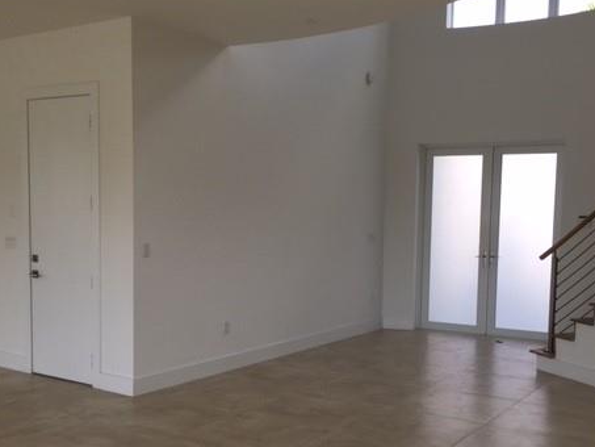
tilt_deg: -4.3
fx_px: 705
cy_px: 279
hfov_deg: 45.8
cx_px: 310
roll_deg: -1.5
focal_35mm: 41
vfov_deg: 35.0
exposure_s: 1/60
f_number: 2.2
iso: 25
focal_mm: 4.15
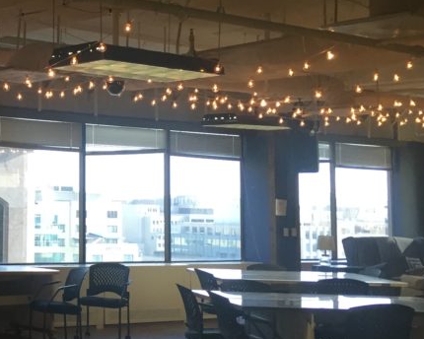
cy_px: 109
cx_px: -76
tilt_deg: +5.5
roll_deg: -1.3
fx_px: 991
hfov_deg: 22.4
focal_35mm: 79
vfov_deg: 19.3
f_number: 2.2
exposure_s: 1/30
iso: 32
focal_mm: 4.15
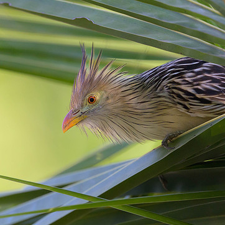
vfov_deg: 1.4
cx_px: 55
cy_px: 126
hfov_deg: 1.4
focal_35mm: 1222
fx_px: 8986
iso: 800
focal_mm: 400
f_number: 2.8
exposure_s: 1/1250
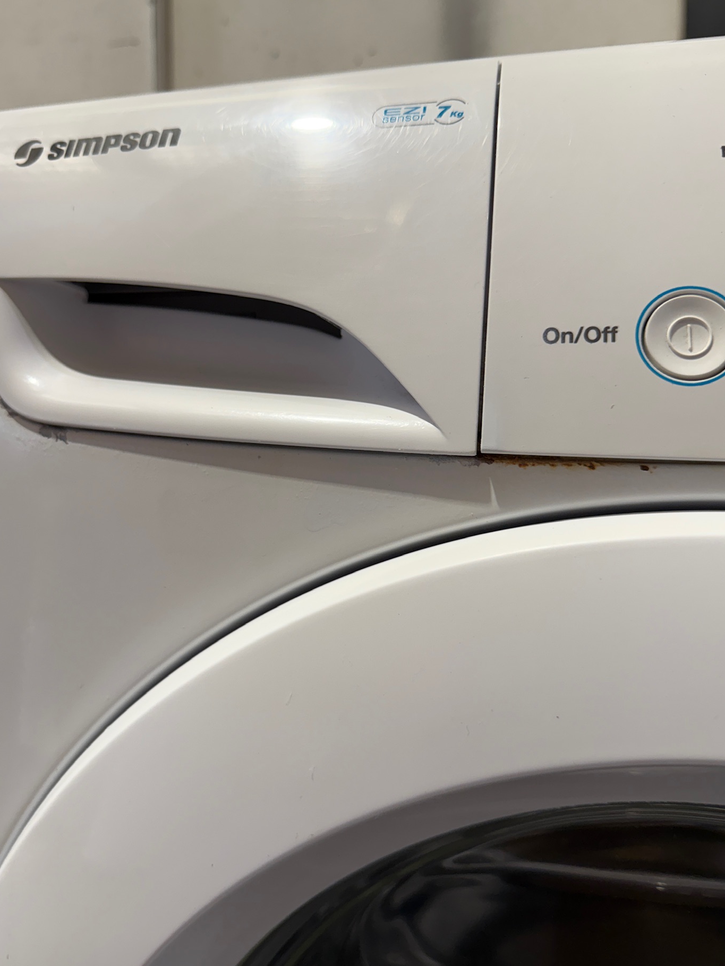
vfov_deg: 65.3
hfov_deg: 51.3
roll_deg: -0.4
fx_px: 754
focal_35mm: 27
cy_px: 497
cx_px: 350
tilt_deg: -4.5
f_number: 1.78
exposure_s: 1/100
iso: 100
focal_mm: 6.76
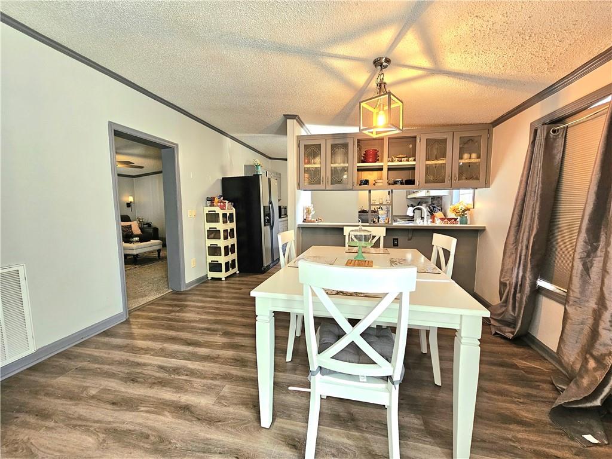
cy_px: 230
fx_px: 230
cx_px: 306
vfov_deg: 89.9
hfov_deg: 106.2
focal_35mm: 13
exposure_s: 1/60.2
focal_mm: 2.2
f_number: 2.2
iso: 125
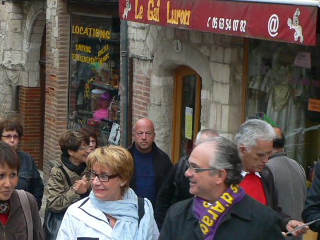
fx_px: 933
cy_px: 153
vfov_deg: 14.6
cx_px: 50
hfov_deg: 19.2
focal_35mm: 101
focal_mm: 6.3
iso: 80
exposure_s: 1/80
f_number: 2.8
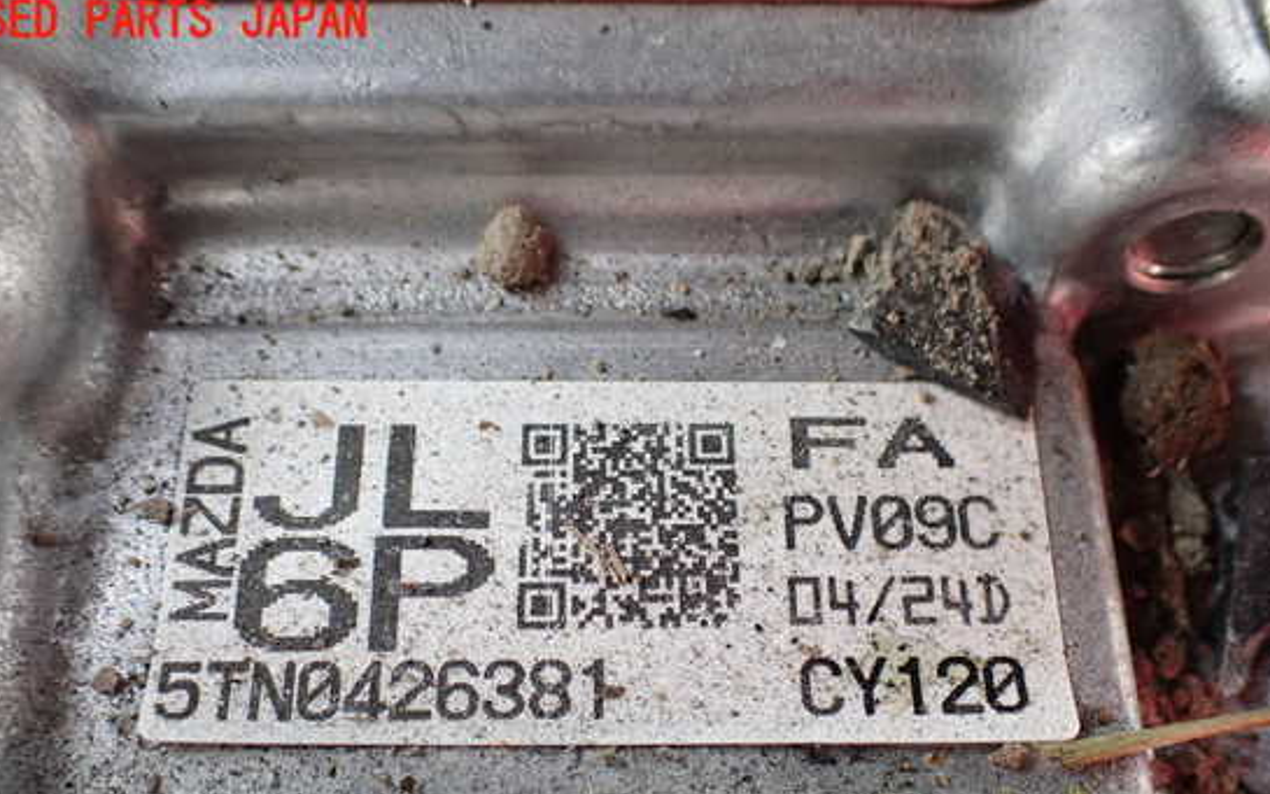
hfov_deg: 55.3
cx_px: 643
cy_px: 517
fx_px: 1212
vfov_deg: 36.0
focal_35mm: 35
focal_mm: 5.4
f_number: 2.3
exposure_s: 1/125
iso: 250
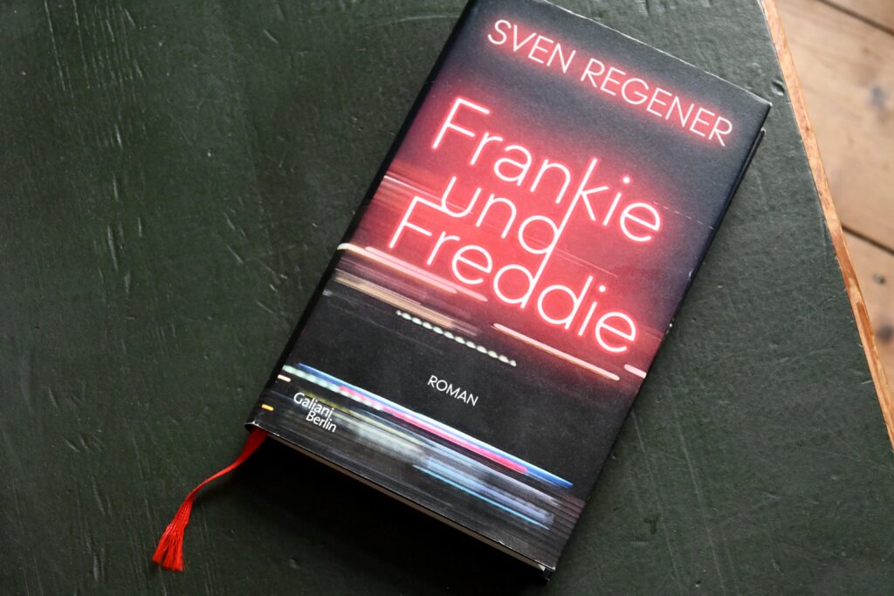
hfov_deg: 28.1
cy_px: 298
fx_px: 1788
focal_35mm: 72
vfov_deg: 18.9
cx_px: 447
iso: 2500
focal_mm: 48
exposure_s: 1/125
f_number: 6
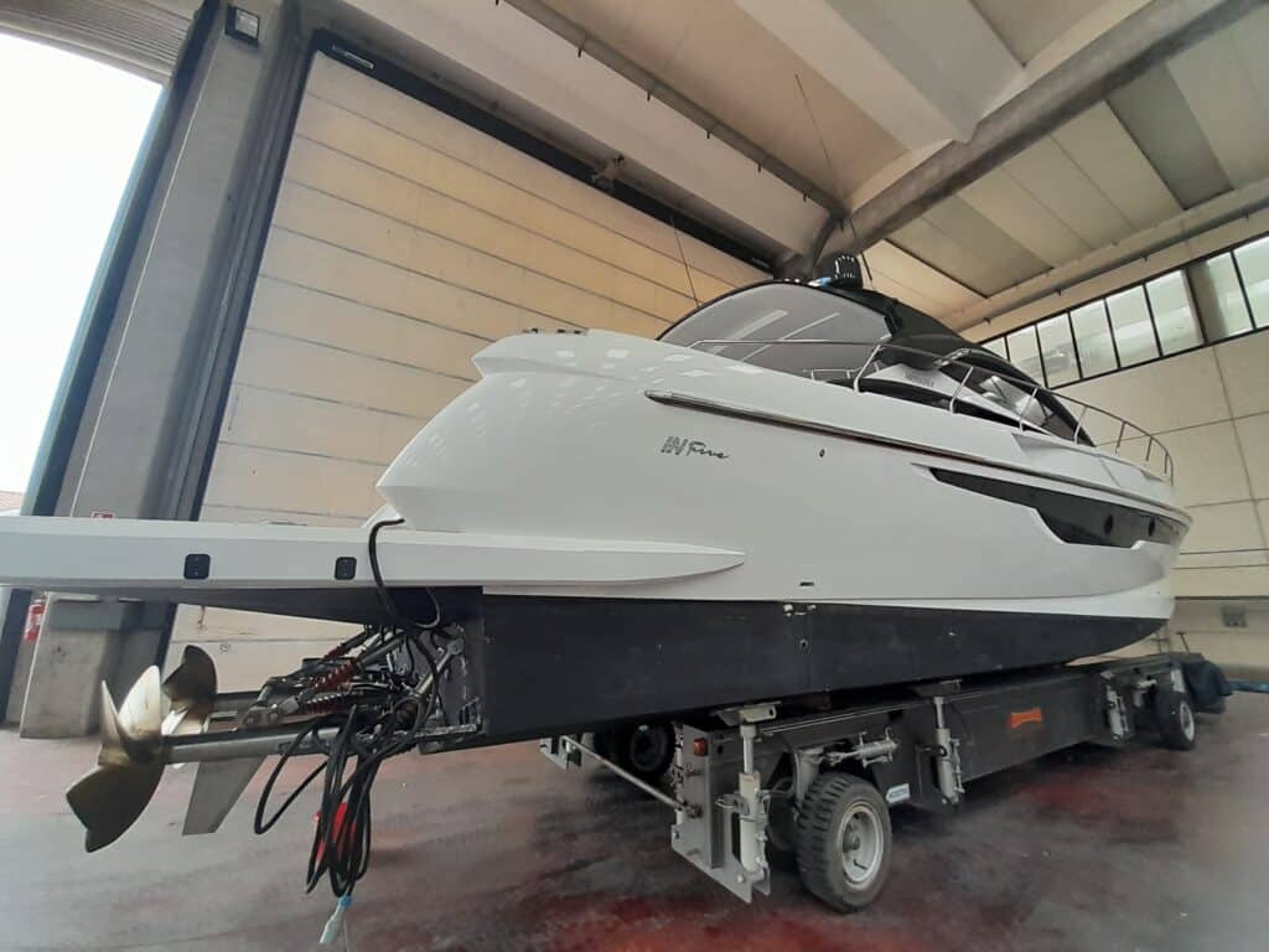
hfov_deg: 106.2
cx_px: 634
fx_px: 477
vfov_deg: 89.9
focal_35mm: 13
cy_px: 476
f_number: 2.2
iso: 64
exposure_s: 1/50
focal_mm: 1.13
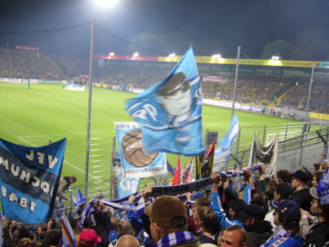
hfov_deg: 52.6
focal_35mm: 35
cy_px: 124
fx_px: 333
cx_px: 164
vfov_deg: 40.7
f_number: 2.8
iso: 160
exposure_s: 1/15
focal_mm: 5.8
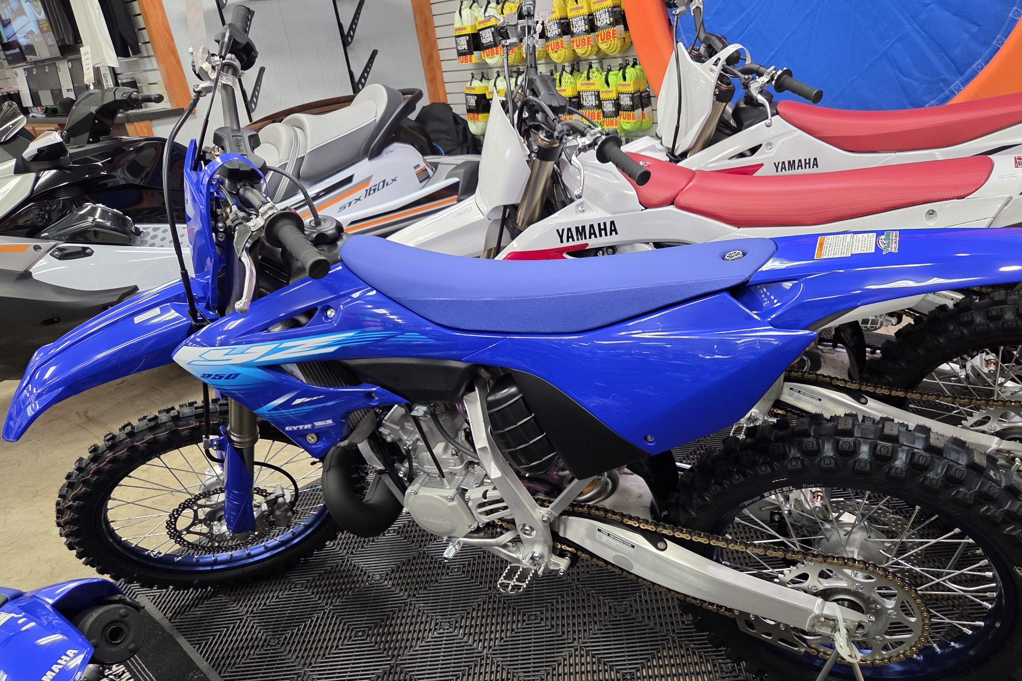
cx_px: 552
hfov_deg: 65.4
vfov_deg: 46.2
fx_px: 795
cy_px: 406
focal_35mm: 28
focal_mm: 5.4
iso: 320
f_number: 1.8
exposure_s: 1/120
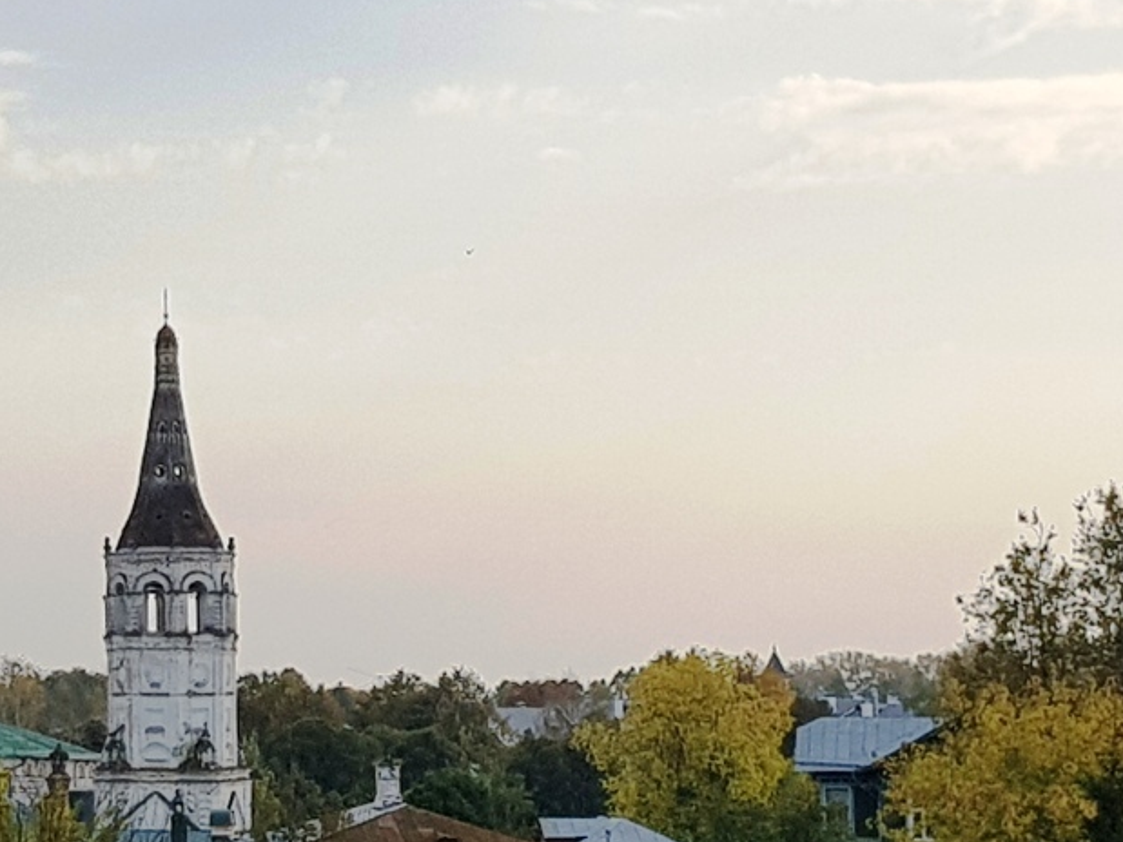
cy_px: 688
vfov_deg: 32.6
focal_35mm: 43
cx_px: 374
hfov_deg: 43.2
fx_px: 1395
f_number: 1.7
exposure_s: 1/2136
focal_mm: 4.2
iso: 40
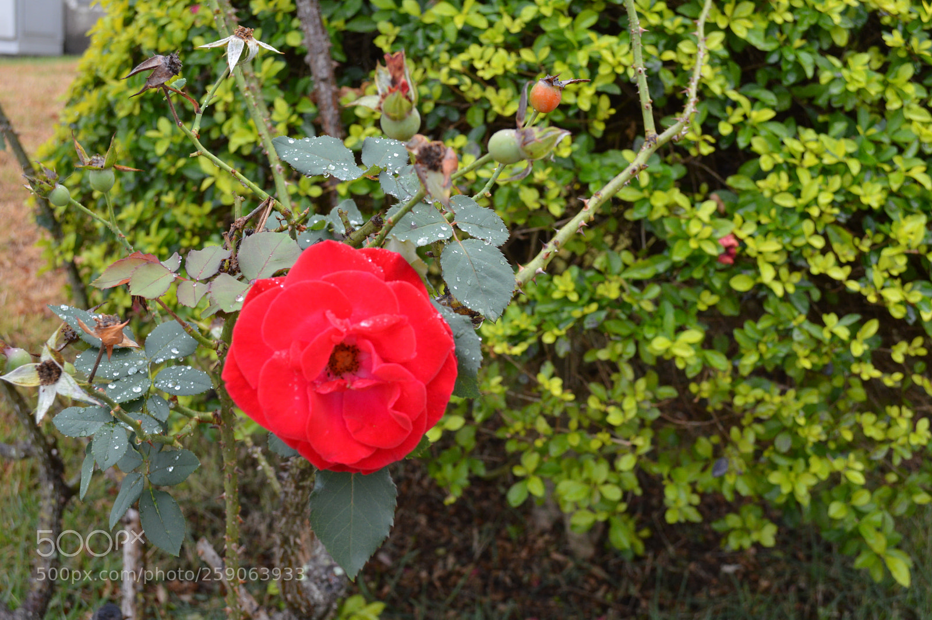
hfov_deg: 45.0
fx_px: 1125
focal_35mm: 44
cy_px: 310
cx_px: 466
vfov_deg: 30.8
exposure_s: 1/60
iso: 400
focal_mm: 29
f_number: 6.3
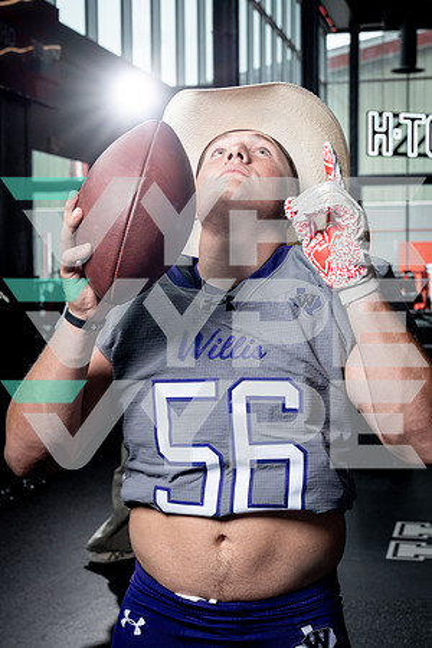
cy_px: 324
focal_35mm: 63
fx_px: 1134
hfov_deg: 21.6
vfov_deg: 31.9
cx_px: 216
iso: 640
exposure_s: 1/250
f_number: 8
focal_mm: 63
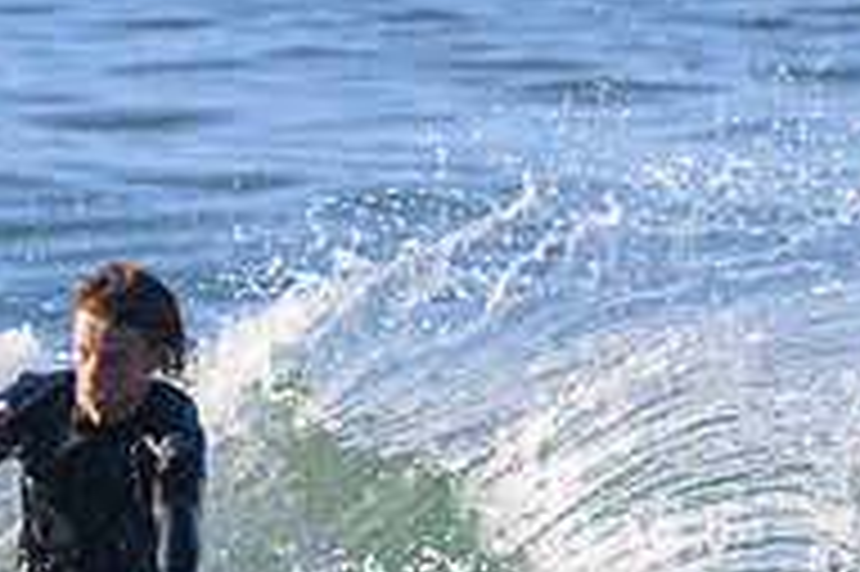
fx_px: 44943
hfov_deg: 1.1
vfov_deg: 0.7
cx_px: 135
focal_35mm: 1883
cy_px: 700
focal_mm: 620
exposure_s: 1/2000
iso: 2200
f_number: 11
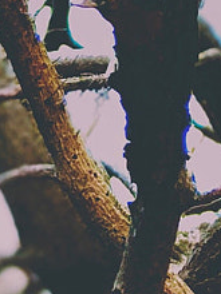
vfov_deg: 4.6
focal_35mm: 415
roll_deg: -0.5
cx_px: -295
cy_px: 927
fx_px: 3533
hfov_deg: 3.5
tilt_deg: +1.9
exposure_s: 1/60
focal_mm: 6.6
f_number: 2.8
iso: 50
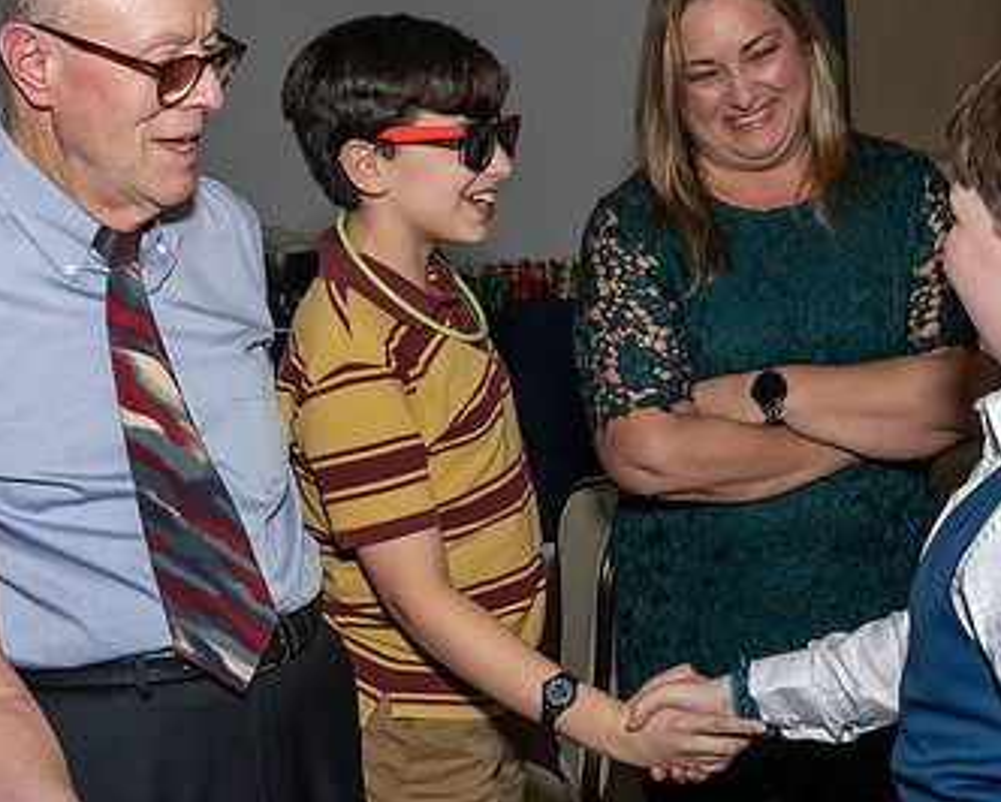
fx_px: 1897
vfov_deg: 23.8
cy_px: 491
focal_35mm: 64
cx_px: 529
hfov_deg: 29.6
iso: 1000
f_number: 8
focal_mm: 20
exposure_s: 1/250
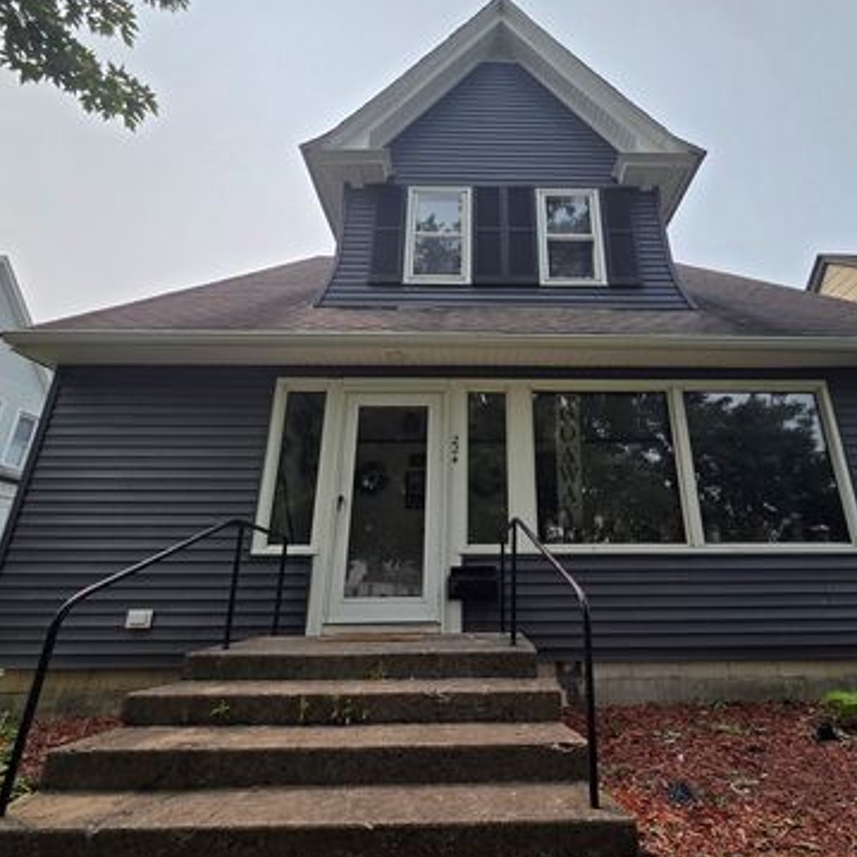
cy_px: 421
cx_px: 482
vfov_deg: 87.4
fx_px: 448
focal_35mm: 16
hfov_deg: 87.0
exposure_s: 1/2701
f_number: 2.2
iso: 50
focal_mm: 2.2
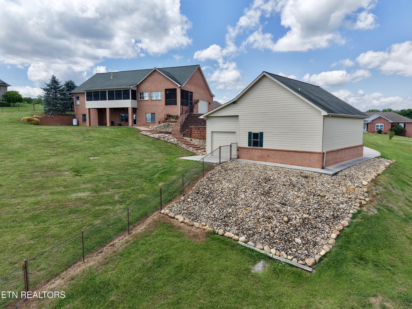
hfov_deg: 71.6
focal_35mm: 24
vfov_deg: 56.8
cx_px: 206
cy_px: 154
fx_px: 286
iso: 260
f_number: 1.8
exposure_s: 1/4000
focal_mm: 8.67
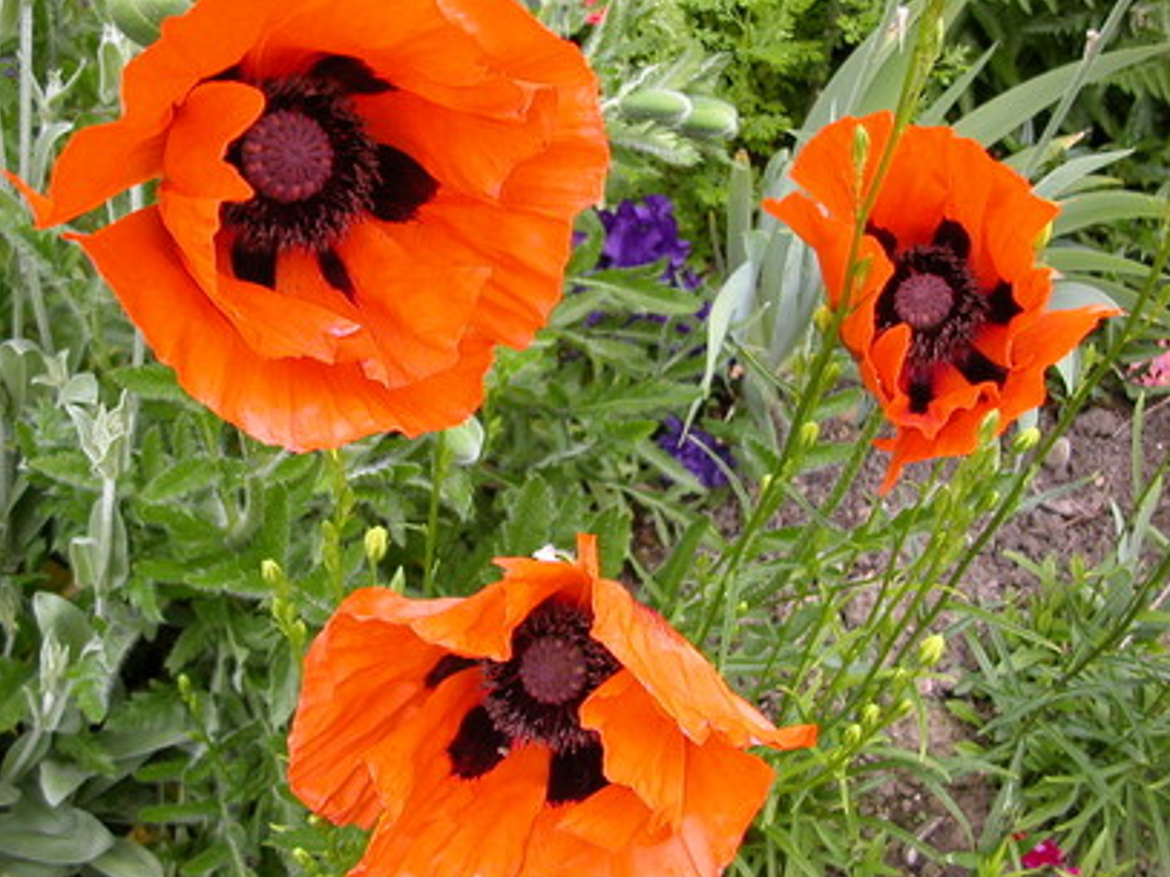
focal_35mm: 40
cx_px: 563
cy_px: 423
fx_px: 1352
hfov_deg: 46.8
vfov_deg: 35.9
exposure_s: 1/235
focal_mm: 5.6
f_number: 2.7
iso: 100
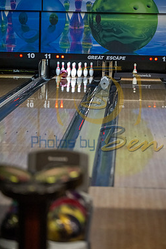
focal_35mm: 149
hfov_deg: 9.2
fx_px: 1031
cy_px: 109
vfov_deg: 13.8
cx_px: 91
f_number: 2.8
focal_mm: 125
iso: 4000
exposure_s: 1/1000
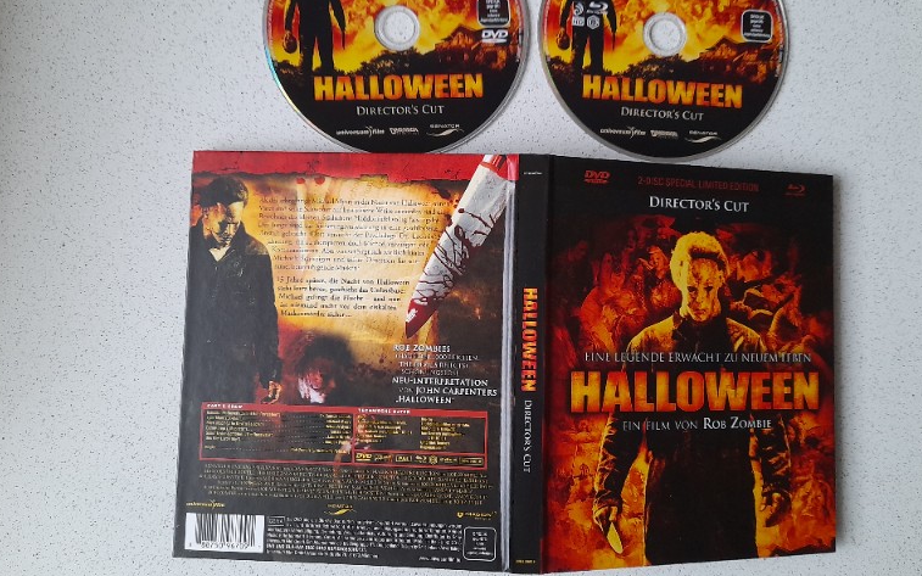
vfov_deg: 44.4
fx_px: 704
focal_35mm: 28
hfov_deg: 66.5
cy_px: 244
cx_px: 470
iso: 320
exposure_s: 1/33
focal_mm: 4.6
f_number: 2
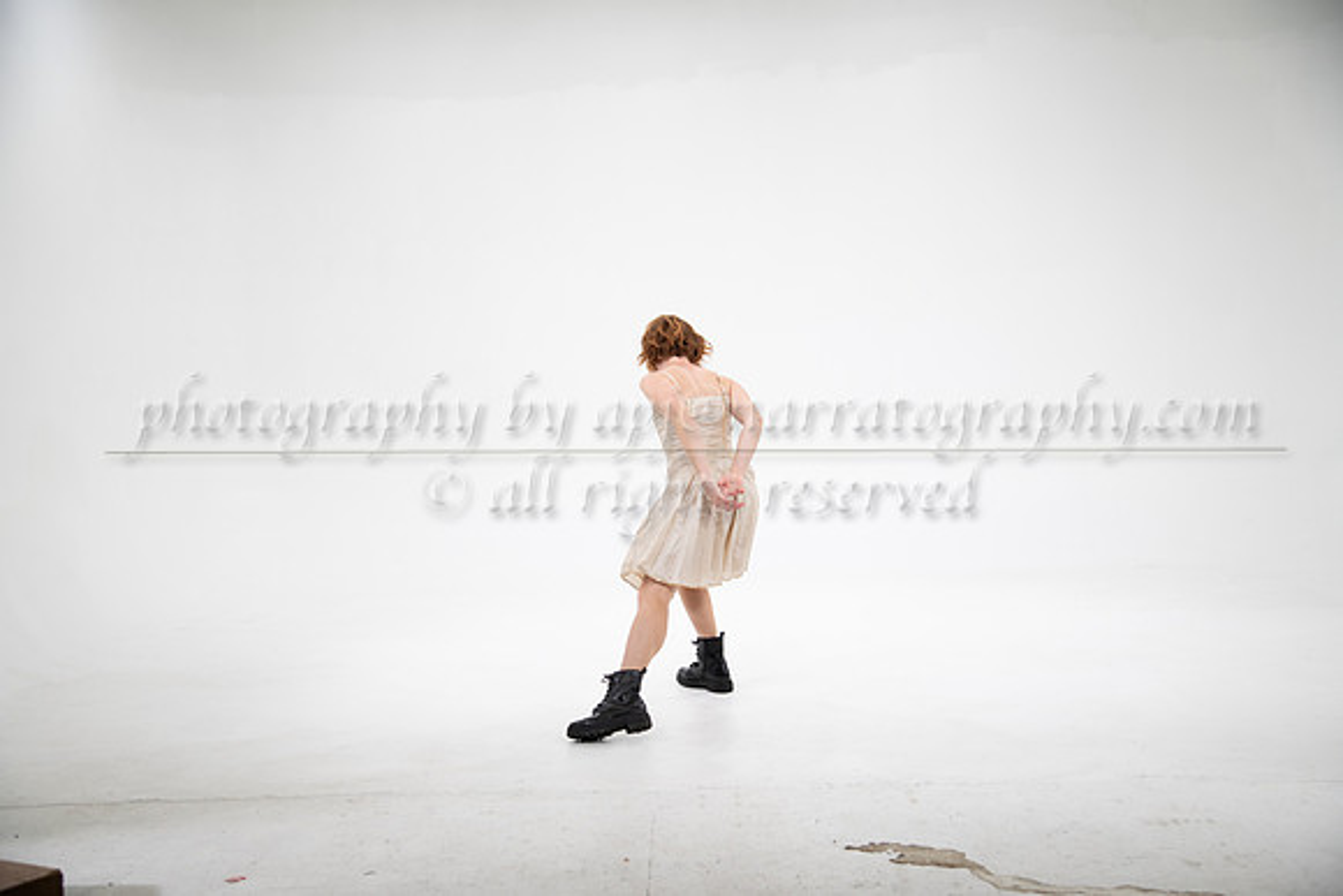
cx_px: 672
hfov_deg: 44.5
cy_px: 448
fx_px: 1642
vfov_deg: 30.5
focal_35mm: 44
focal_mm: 44
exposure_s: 1/400
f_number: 4
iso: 400
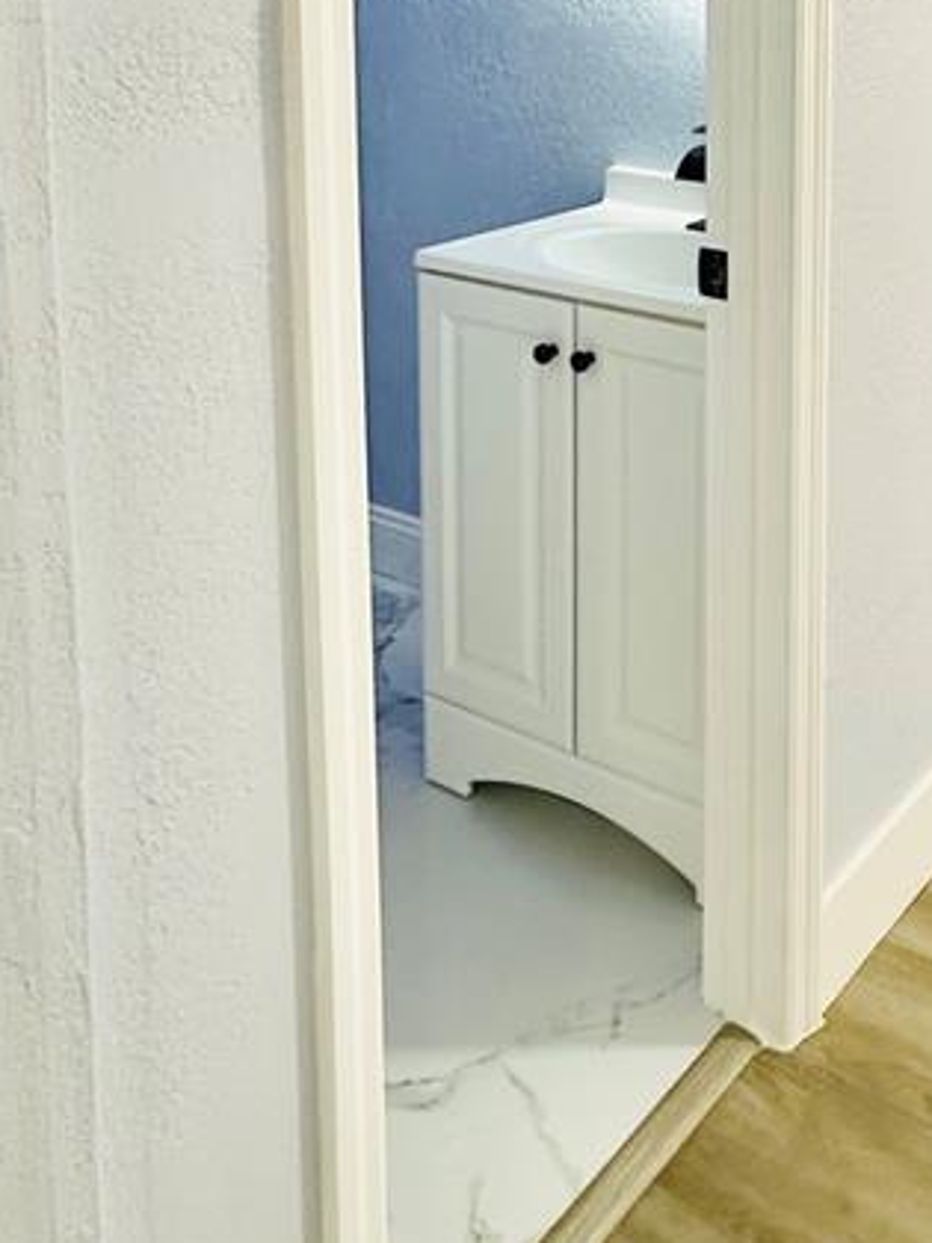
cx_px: 781
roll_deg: -0.7
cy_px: 74
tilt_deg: -6.2
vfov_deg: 42.1
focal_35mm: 40
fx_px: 1436
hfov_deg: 34.5
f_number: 2.2
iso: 160
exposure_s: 1/60
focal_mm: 2.22
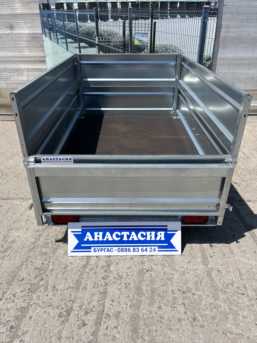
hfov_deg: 53.1
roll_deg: -0.9
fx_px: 257
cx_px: 128
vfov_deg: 67.3
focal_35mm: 26
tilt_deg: -25.0
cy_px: 172
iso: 50
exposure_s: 1/4484
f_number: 1.6
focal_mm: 5.1
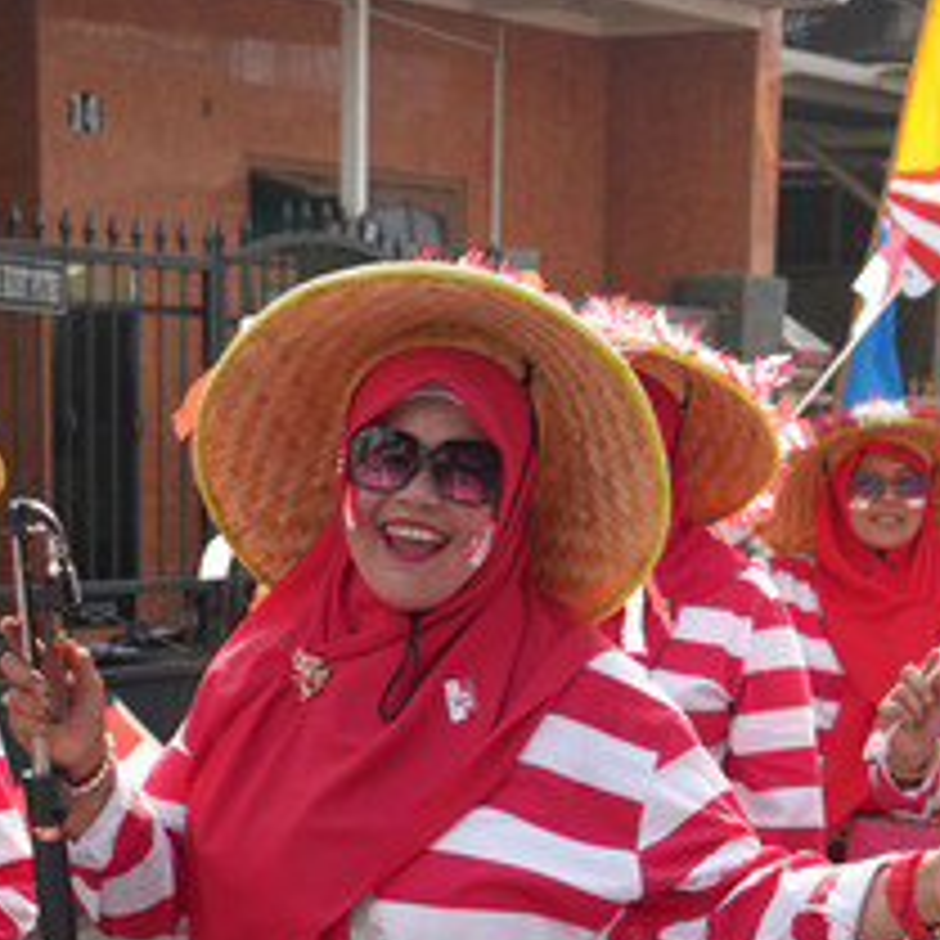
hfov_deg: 20.1
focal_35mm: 86
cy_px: 938
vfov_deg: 19.6
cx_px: 342
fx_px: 2642
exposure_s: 1/250
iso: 100
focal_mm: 33
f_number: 4.5
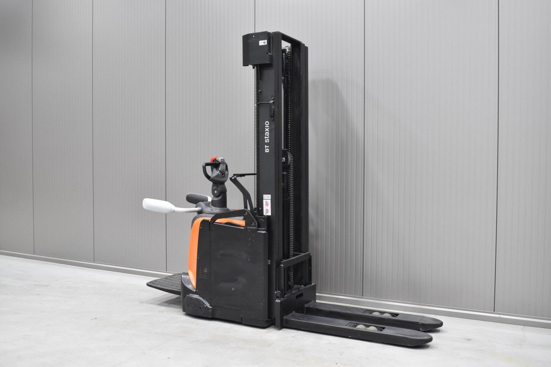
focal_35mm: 34
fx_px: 528
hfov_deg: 55.1
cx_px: 276
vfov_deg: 38.4
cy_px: 184
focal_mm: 23
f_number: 5
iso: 1600
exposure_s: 1/30
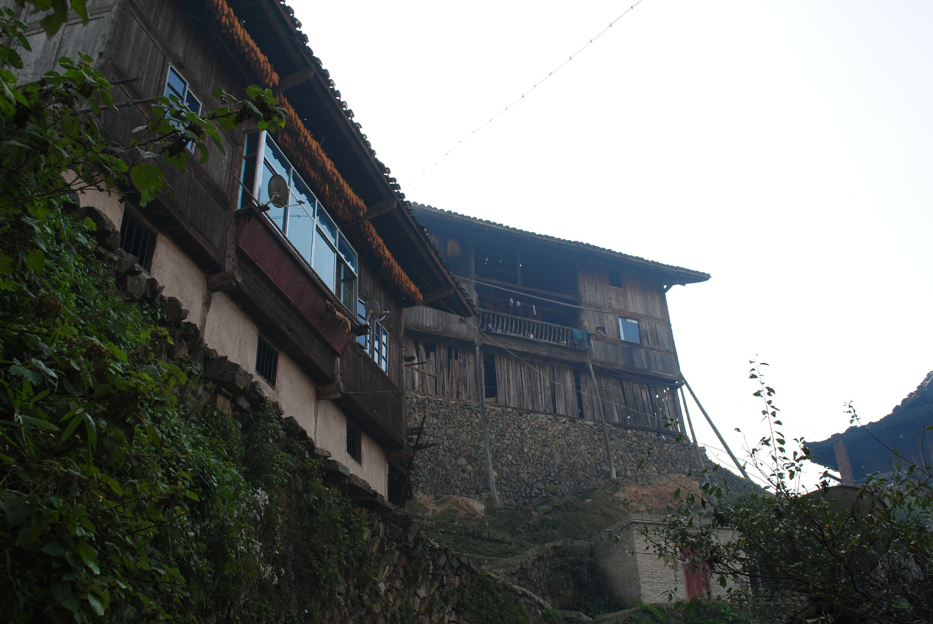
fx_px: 934
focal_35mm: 36
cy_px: 312
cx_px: 466
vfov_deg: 37.0
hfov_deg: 53.1
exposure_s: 1/80
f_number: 8
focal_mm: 24
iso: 200
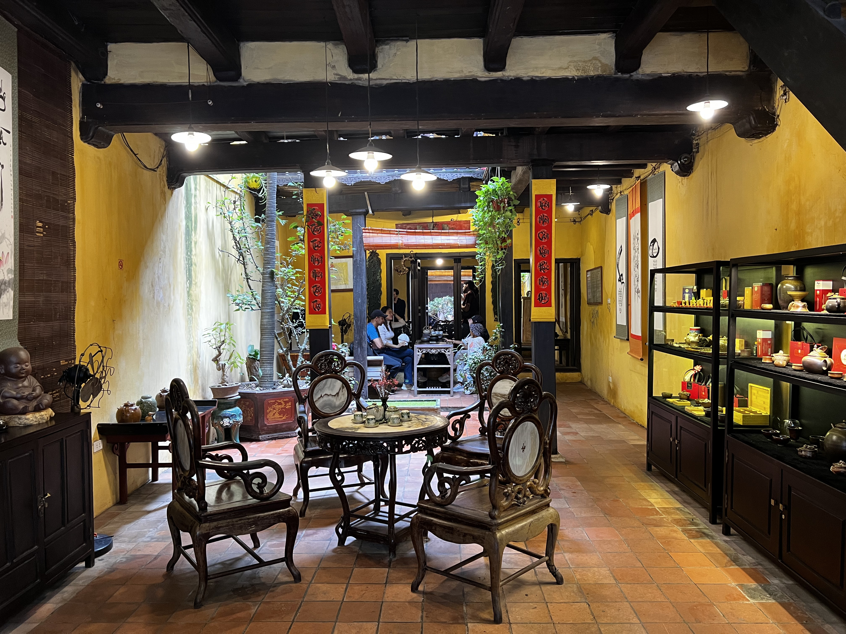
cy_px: 317
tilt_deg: -1.3
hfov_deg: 67.3
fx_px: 635
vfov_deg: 53.1
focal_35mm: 26
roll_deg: +1.2
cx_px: 423
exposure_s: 1/50
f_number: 1.5
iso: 160
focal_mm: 5.7
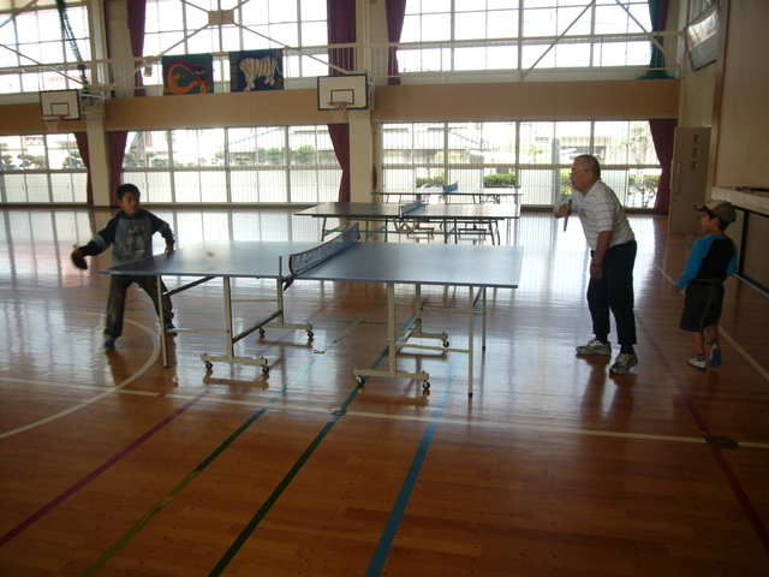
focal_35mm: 28
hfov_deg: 63.4
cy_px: 288
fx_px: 622
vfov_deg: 49.7
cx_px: 384
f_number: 2.8
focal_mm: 4.6
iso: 80
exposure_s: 1/80
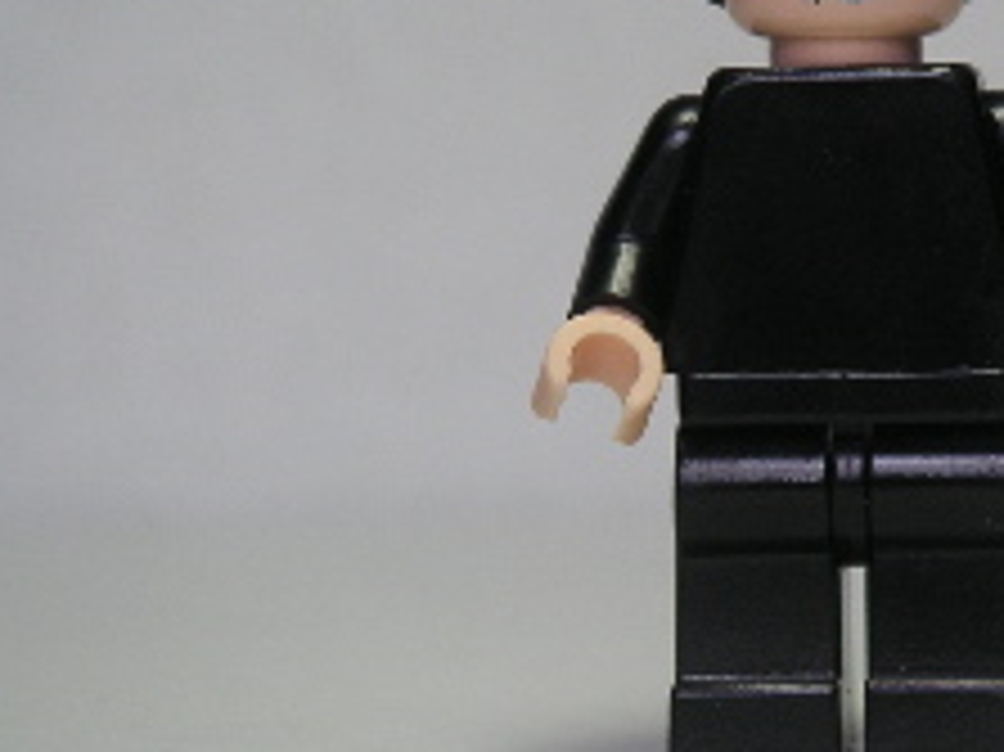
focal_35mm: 212
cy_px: 216
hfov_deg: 9.3
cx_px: 822
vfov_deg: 7.0
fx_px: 6146
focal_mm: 17.1
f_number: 3.6
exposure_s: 1/111
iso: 50
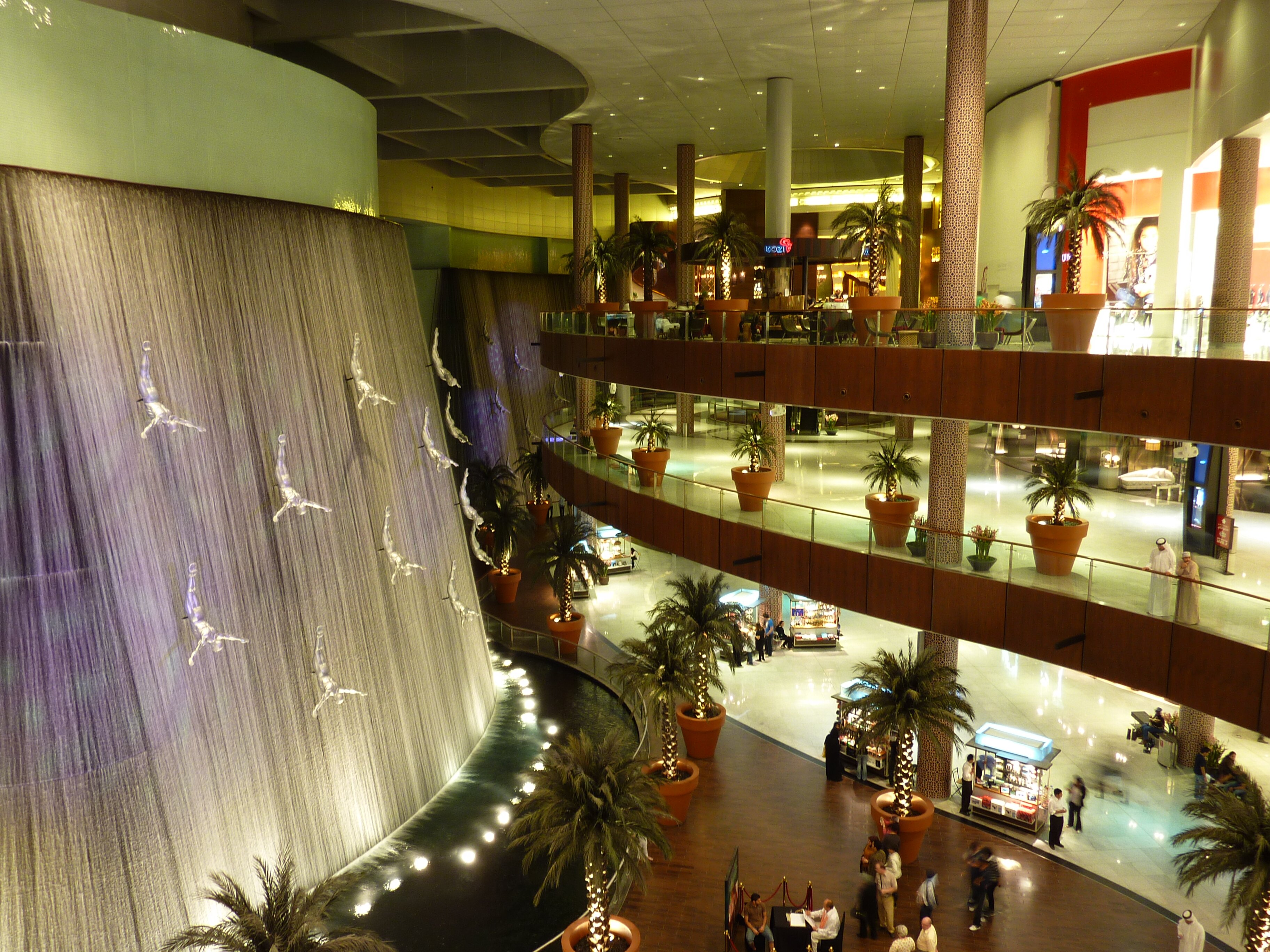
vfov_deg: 54.9
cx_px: 635
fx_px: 917
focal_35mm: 25
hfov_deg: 69.4
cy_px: 476
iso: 80
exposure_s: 1/1.3
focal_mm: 4.1
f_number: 3.3
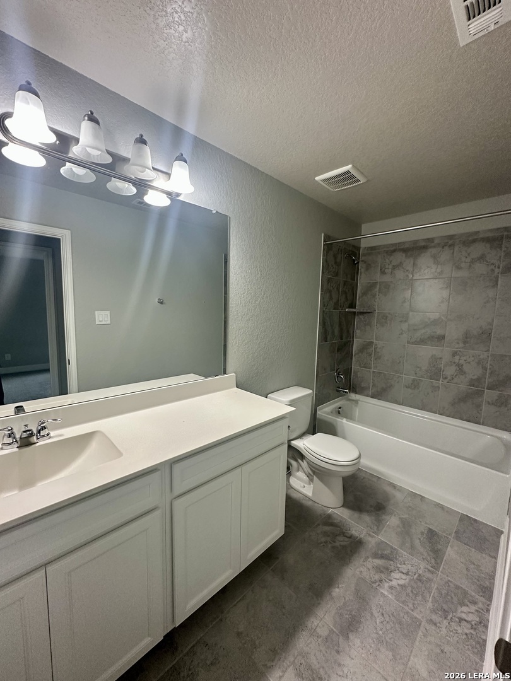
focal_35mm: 14
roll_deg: -1.2
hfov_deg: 85.7
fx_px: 276
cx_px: 256
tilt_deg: -6.7
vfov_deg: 102.1
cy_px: 340
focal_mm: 2.22
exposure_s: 1/120
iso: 250
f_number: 2.2
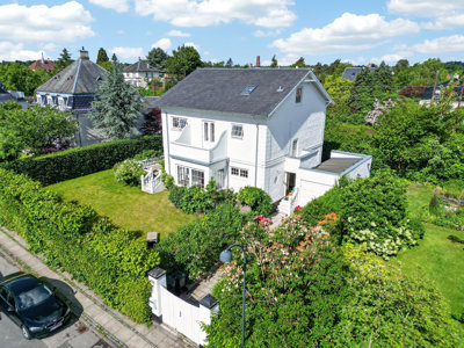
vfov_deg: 56.8
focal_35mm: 24
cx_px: 232
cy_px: 174
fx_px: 322
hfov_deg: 71.6
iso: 150
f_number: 1.7
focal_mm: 6.7
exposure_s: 1/5000
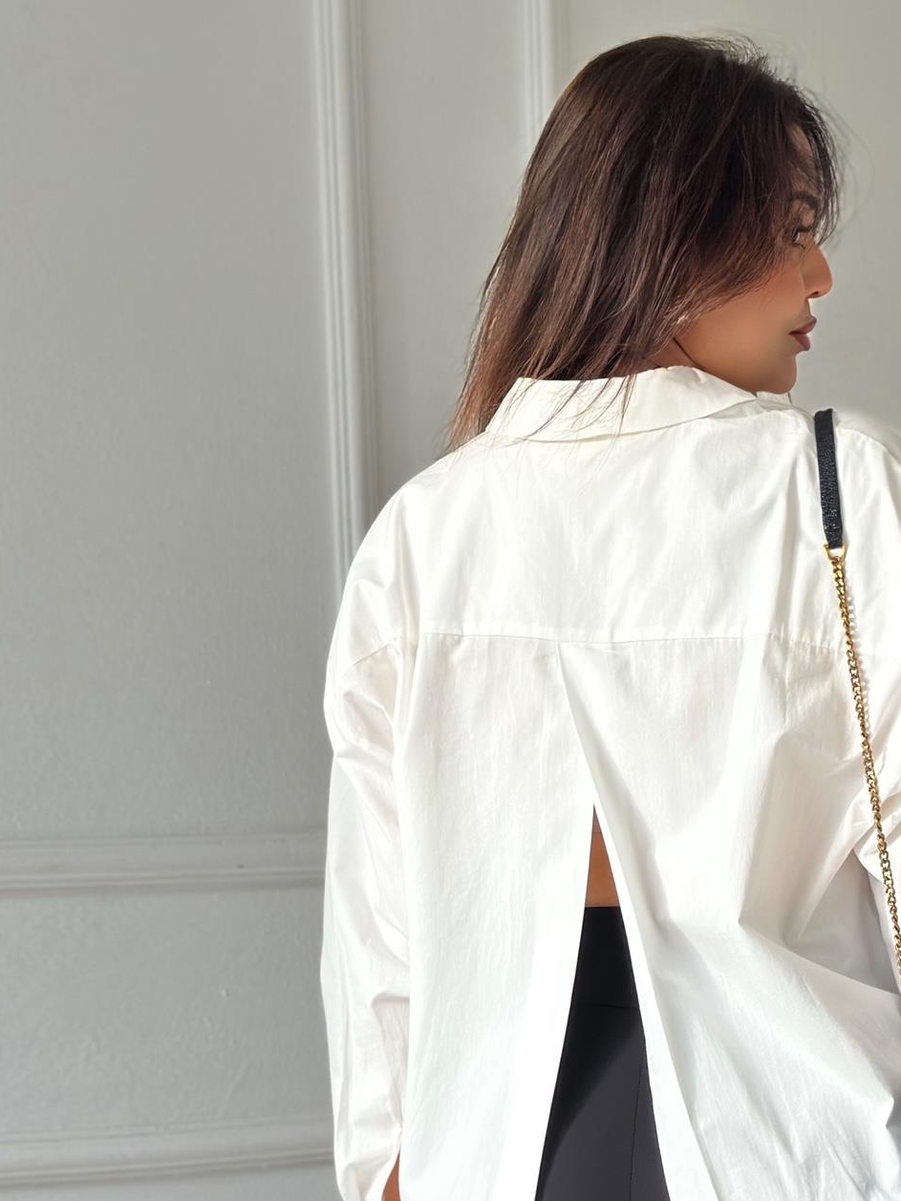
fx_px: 2672
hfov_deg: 19.0
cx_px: 703
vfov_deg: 25.0
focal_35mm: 77
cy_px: 916
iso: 100
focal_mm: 6.86
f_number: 1.78
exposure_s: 1/141
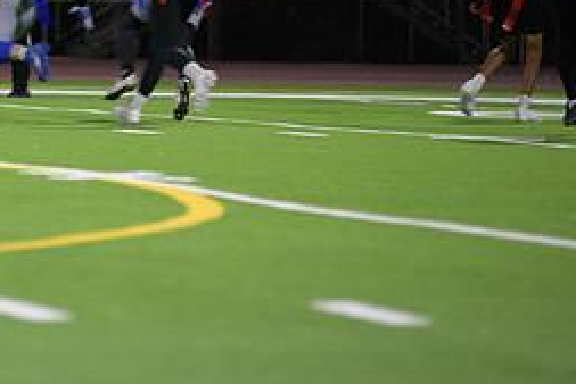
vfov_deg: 3.6
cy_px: 10
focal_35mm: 378
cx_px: 0
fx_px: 6051
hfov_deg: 5.4
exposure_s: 1/200
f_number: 2.8
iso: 1000
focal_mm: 165
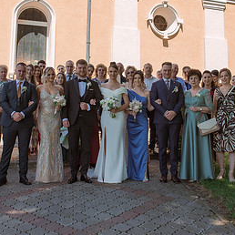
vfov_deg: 35.1
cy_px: 84
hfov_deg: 35.4
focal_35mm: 48
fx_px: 369
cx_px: 115
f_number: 6.3
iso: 320
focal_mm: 24
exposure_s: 1/320
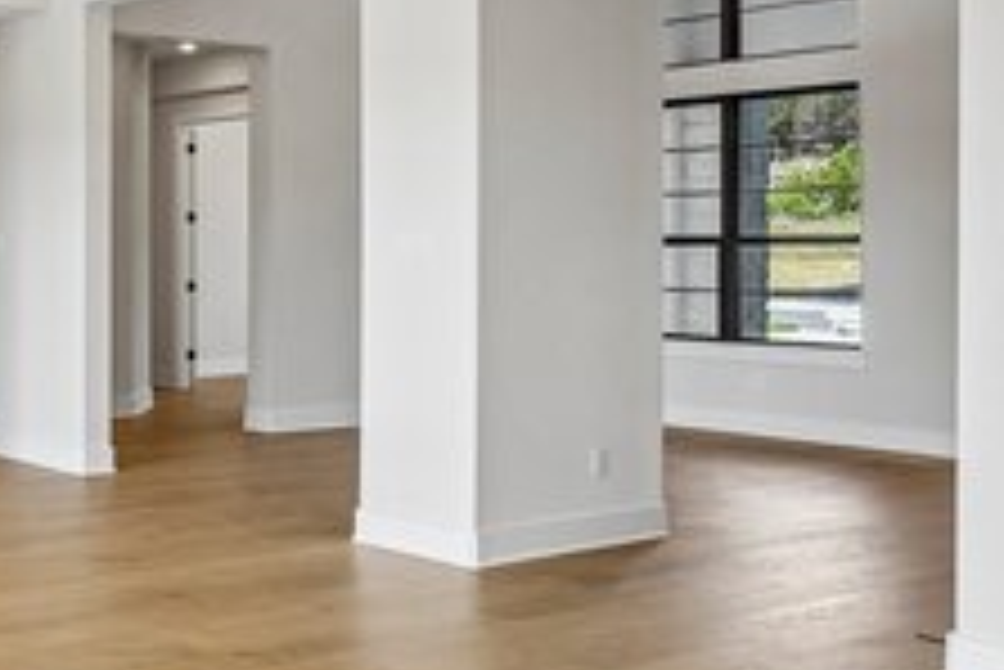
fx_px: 1284
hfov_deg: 33.4
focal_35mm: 46
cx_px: -243
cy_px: 259
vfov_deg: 29.2
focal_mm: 16
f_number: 9
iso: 400
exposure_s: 1/80
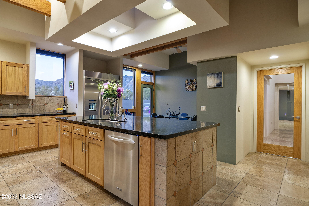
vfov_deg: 67.4
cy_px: 103
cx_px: 154
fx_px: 154
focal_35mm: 18
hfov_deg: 90.0
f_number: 8
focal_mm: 18
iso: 100
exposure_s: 1.6
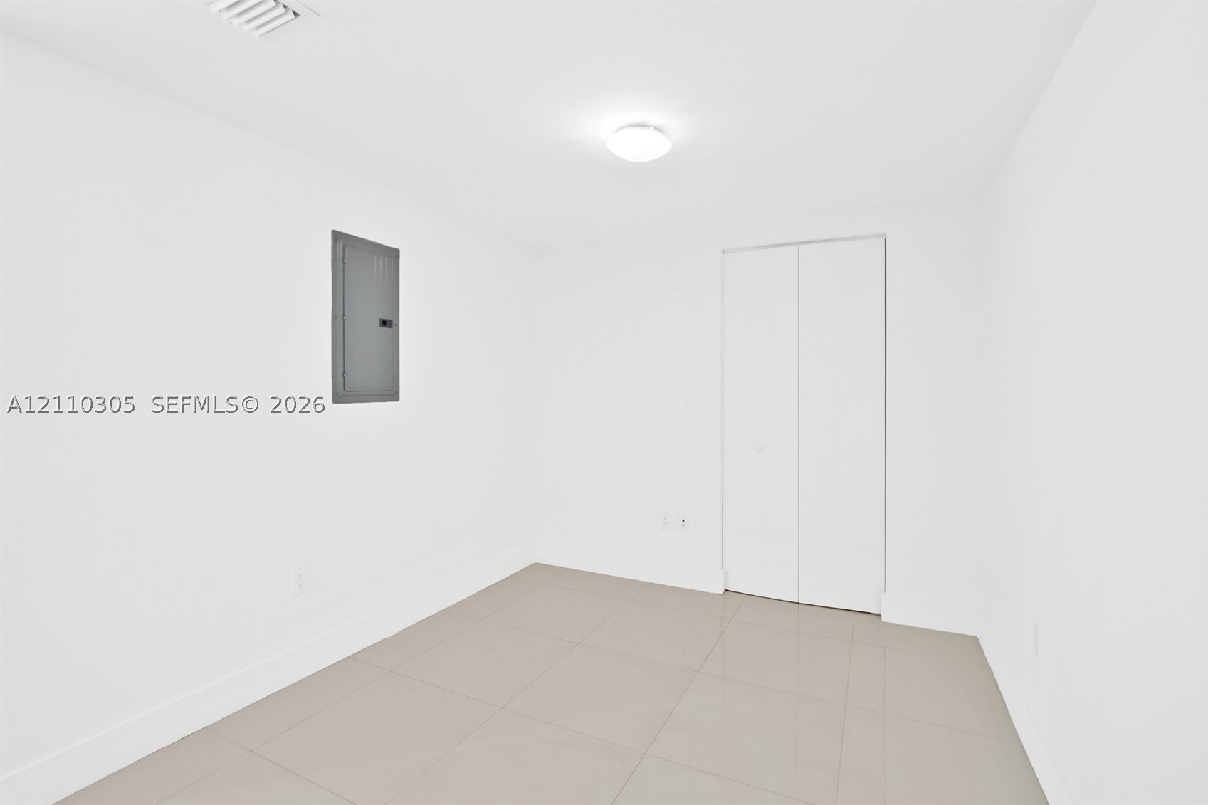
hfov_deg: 100.4
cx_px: 604
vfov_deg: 77.3
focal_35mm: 15
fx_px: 503
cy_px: 402
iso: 360
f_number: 8
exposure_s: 1/15
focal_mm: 10
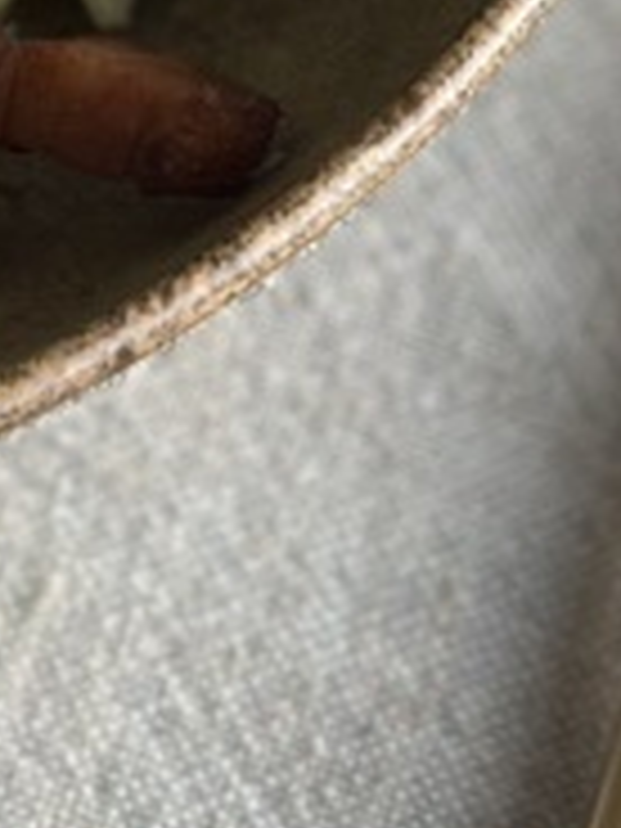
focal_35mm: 267
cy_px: -1408
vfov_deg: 6.9
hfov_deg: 5.5
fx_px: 6387
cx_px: -207
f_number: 1.78
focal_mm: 6.86
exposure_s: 1/373
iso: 80
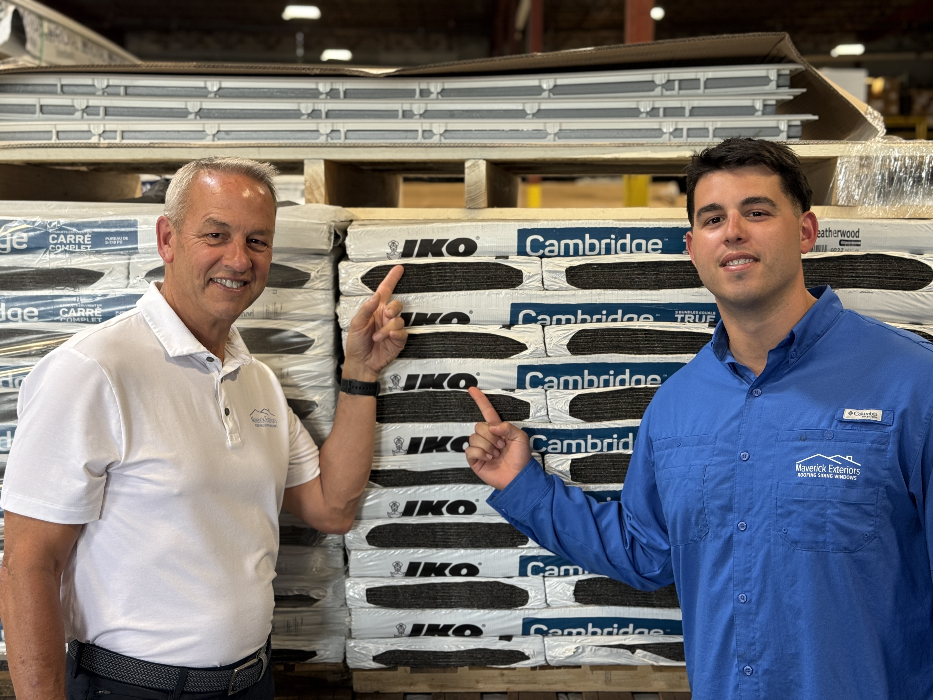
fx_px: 1294
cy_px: 350
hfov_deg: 39.7
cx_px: 466
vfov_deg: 30.3
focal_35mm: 48
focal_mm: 6.76
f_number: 1.78
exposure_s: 1/60
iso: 100
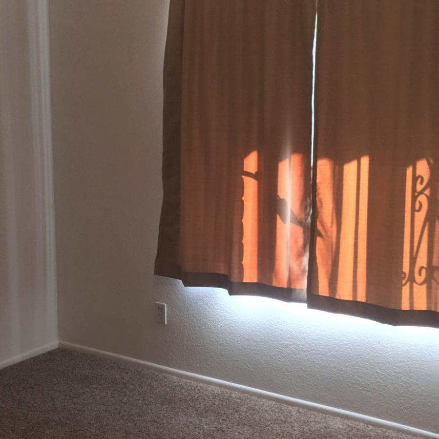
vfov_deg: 30.0
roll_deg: +0.4
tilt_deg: -10.2
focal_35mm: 57
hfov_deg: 29.7
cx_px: 120
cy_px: 225
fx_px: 818
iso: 25
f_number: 2.2
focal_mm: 4.15
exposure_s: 1/55
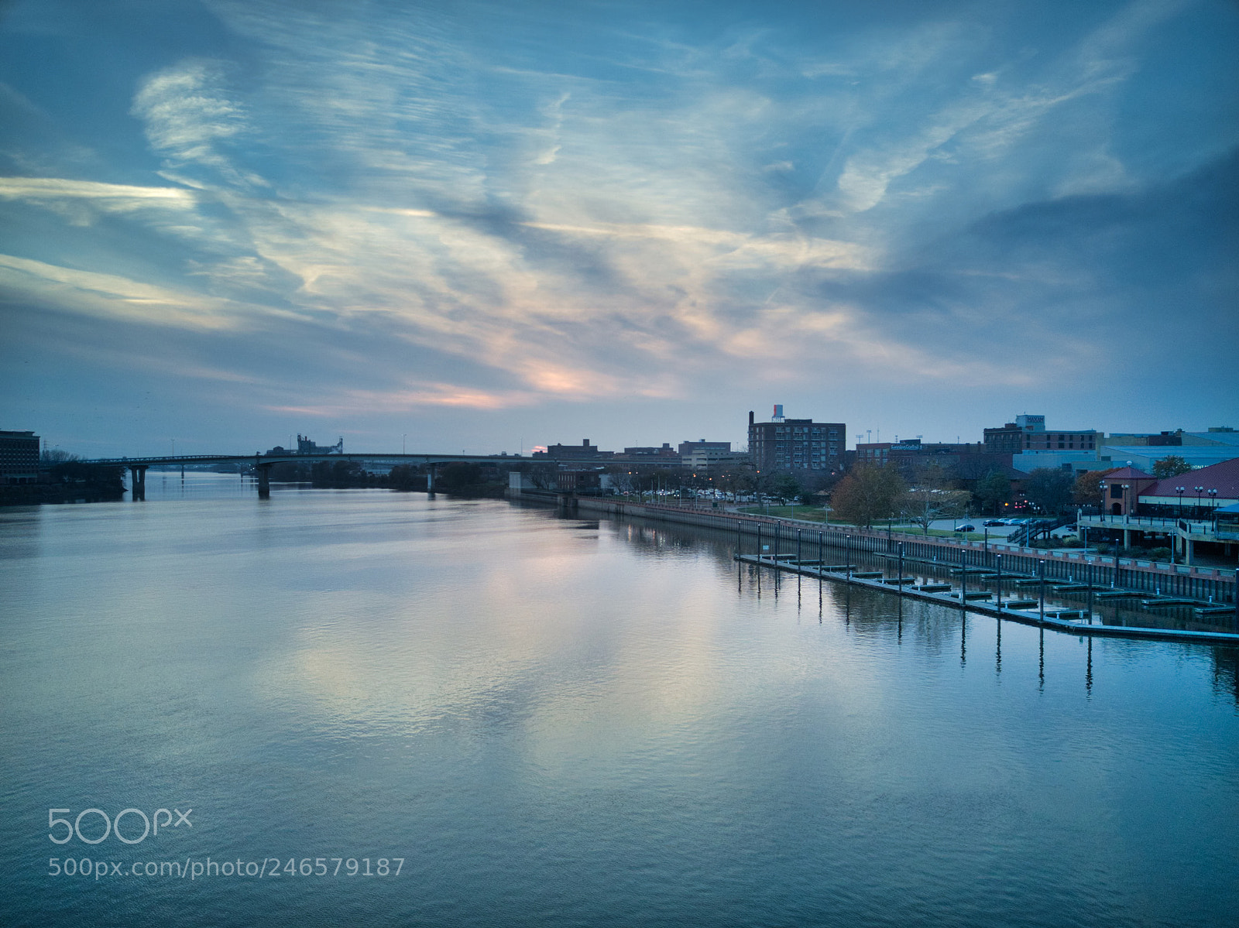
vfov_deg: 53.0
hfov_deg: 67.3
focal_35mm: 26
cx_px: 620
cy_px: 464
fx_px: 930
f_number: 2.2
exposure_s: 1/127
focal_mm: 4.7
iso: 100
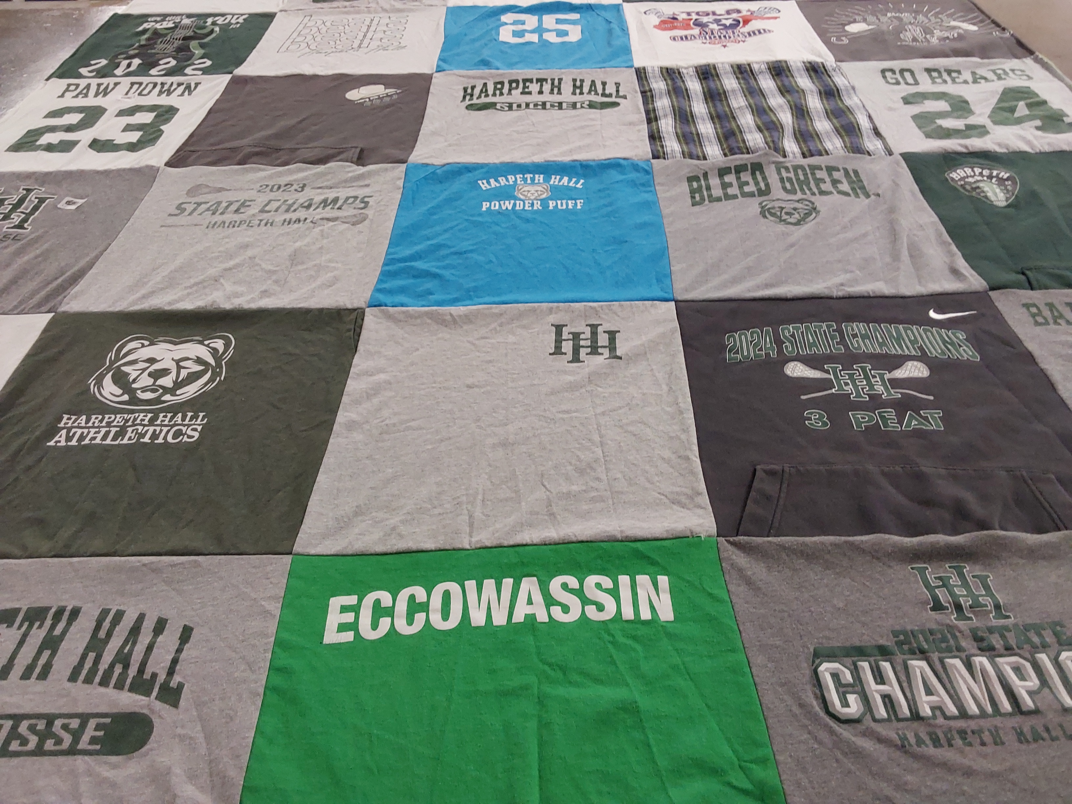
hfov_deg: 63.4
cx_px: 536
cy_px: 402
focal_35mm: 28
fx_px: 867
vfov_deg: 49.7
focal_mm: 2.91
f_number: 1.9
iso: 100
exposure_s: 1/60
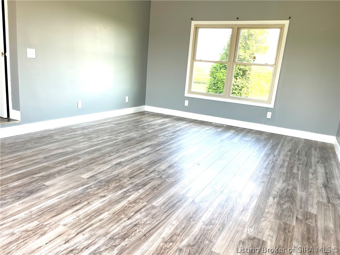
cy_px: 128
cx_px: 170
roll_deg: -5.2
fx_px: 255
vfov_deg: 53.1
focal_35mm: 26
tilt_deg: -13.3
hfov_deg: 67.3
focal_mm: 5.1
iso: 64
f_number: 1.6
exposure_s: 1/166
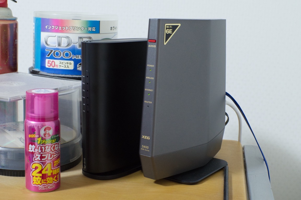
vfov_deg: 25.8
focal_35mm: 52
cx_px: 150
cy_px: 100
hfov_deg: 37.9
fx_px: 439
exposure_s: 1/25
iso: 1600
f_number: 8
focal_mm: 35
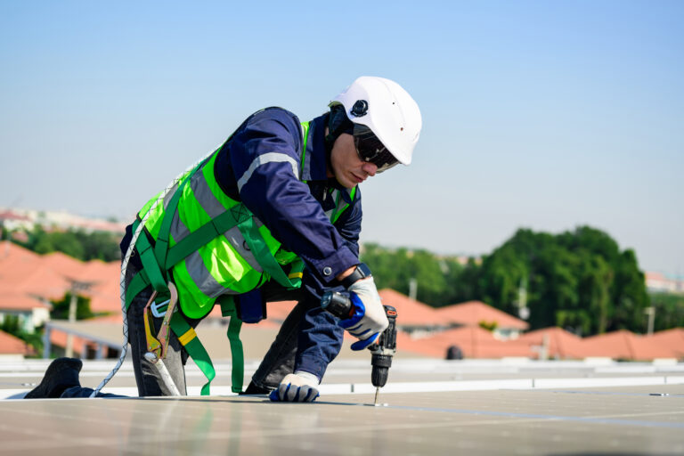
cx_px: 342
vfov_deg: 27.0
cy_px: 228
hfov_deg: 39.6
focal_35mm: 50
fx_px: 950
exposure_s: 1/1600
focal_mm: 50
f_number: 2.5
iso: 64
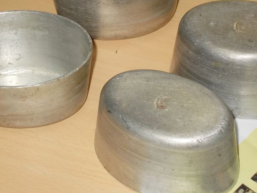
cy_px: 59
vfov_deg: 10.8
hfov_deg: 14.4
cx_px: 108
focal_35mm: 137
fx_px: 1017
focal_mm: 15.4
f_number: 6.3
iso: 200
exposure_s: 1/60
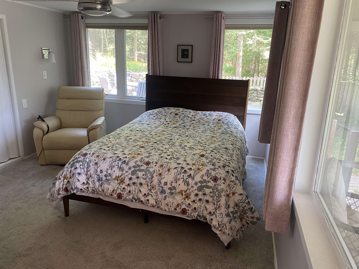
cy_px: 134
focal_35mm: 26
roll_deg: -2.3
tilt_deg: -16.2
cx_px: 180
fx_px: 270
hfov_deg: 67.3
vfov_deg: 53.1
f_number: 1.8
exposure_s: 1/60
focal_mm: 4.25
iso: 160
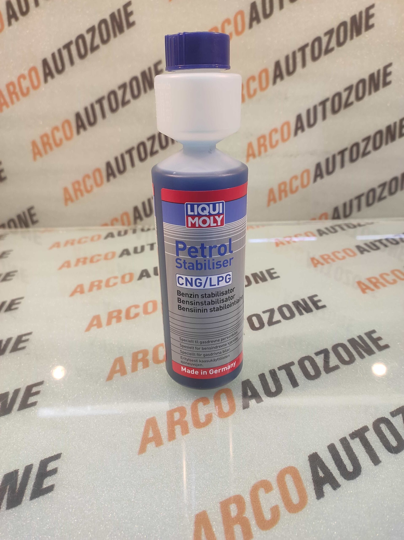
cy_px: 270
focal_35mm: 17
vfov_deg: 91.1
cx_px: 202
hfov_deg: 74.7
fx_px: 265
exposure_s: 1/33
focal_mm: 4.74
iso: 192
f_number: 1.79
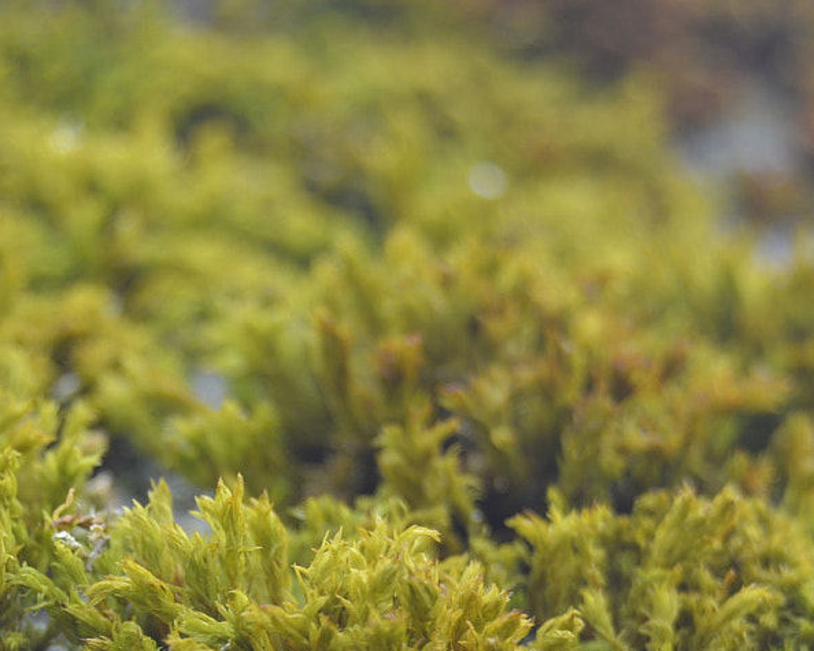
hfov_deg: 9.3
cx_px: 423
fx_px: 5016
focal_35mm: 208
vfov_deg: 7.4
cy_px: 677
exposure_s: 1/125
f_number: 5.6
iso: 160
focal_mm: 55
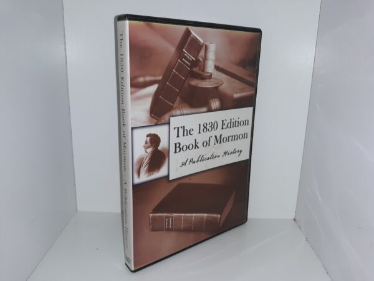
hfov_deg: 63.4
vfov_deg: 49.7
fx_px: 303
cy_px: 140
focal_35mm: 28
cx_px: 187
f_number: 1.7
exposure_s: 1/204
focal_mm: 3.7
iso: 40
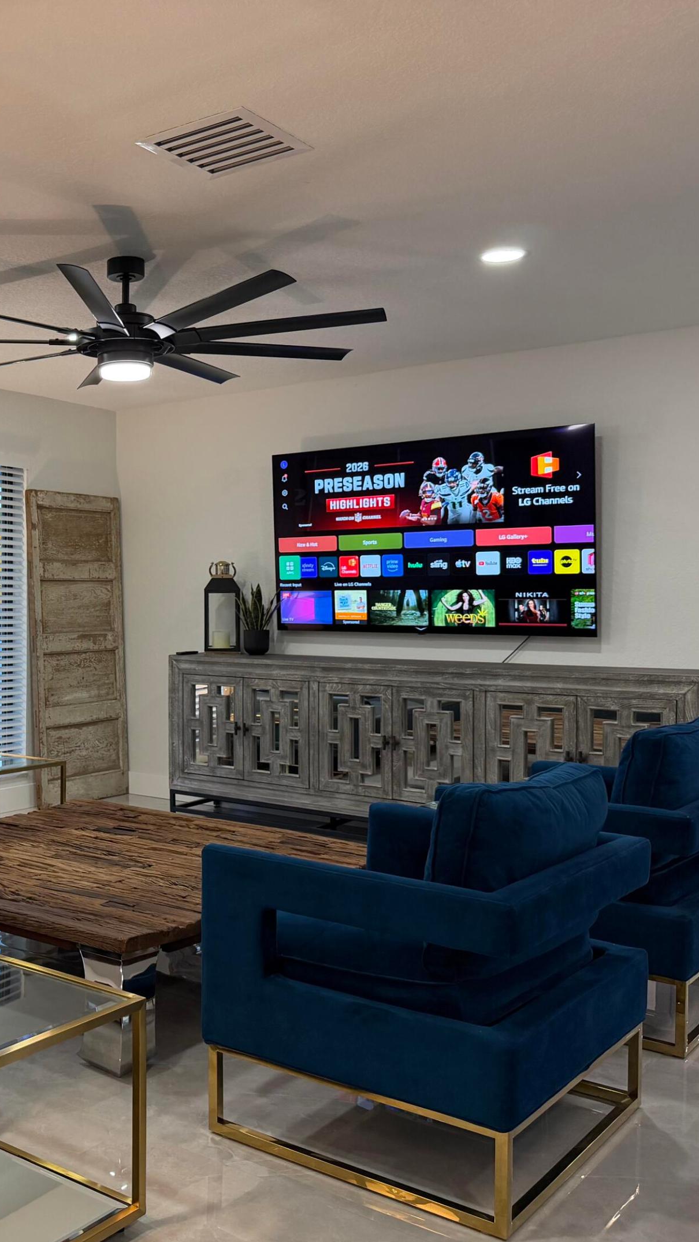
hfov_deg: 32.3
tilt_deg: -1.7
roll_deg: +0.3
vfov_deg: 56.6
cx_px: 94
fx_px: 1154
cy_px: 622
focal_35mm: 35
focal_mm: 6.76
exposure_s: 1/120
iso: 200
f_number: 1.78
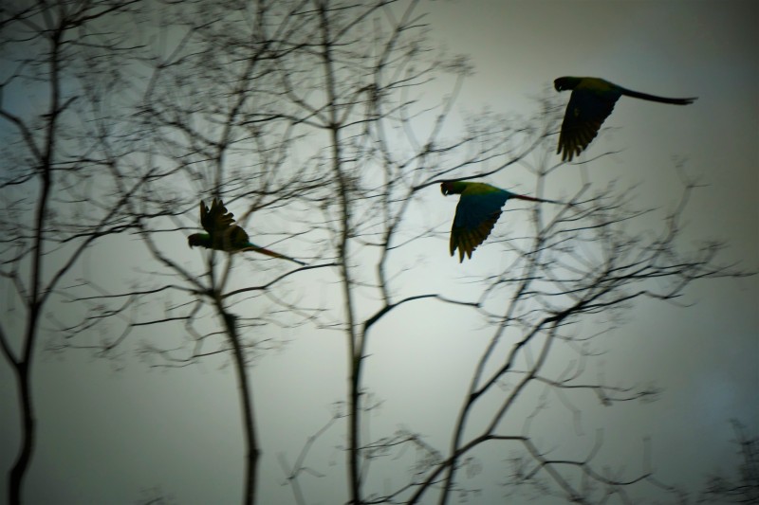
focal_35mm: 360
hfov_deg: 5.7
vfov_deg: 3.8
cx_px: 380
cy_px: 252
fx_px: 7588
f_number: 6.4
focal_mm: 132
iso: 200
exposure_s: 1/320
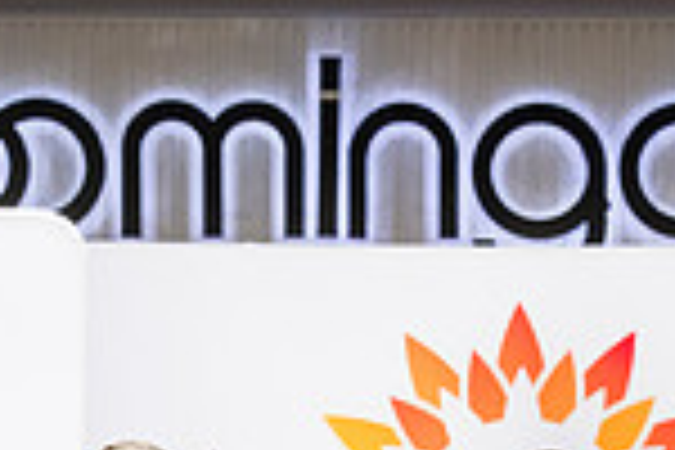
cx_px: 373
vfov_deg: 3.3
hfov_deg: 5.0
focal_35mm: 416
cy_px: 809
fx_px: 7799
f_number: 11
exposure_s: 1/160
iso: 1600
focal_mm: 98
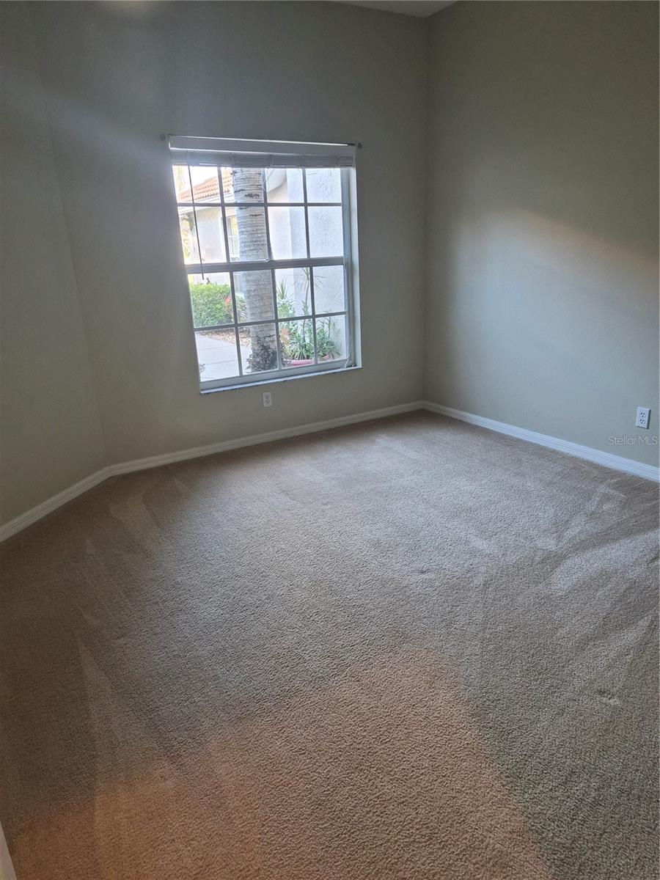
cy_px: 440
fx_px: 585
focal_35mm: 23
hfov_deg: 58.9
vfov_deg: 73.9
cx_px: 330
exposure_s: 1/120
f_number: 1.8
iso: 320
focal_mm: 5.4
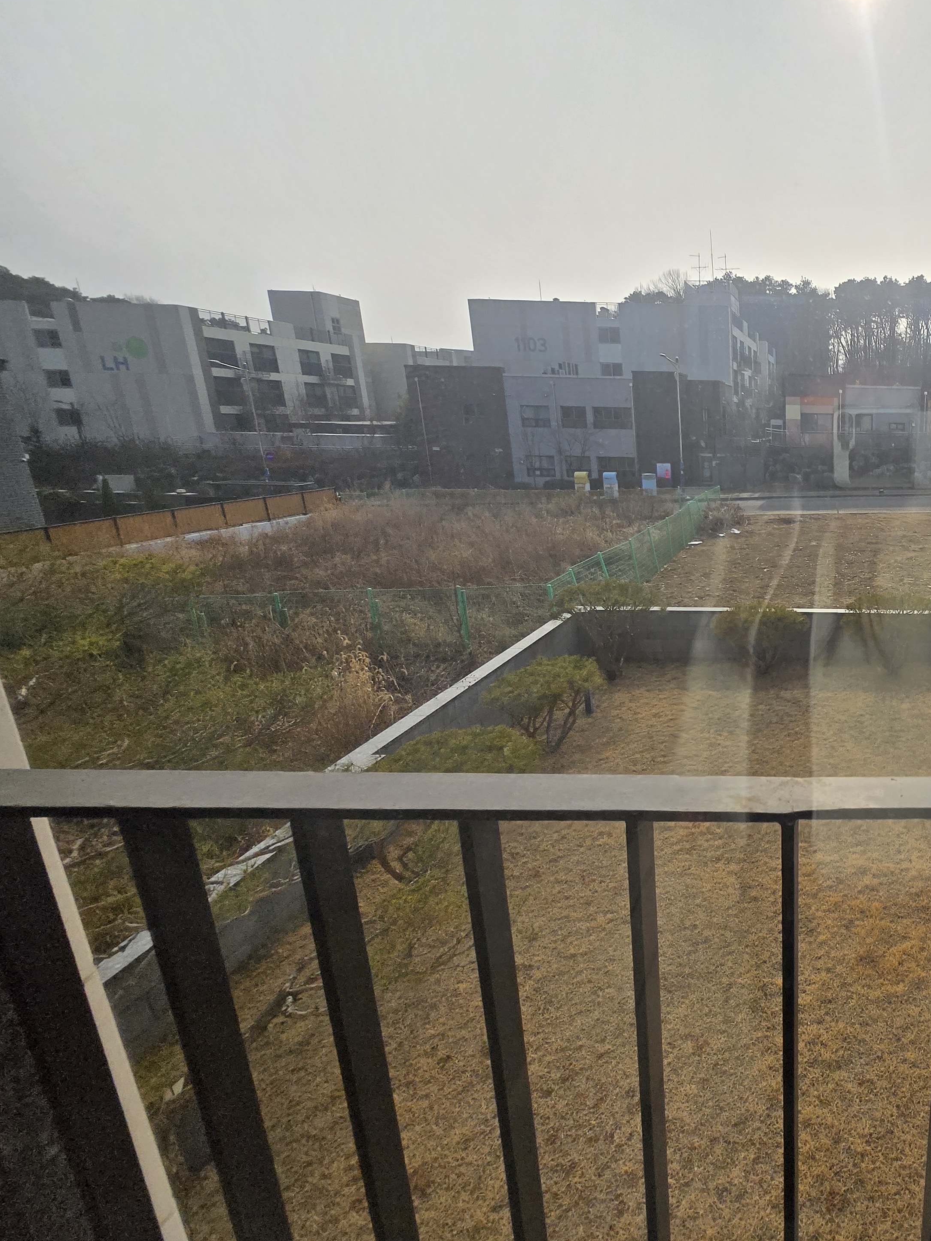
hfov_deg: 59.8
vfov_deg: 87.7
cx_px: 852
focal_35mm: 18
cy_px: 598
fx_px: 645
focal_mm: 1.7
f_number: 2.2
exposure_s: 1/2000
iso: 64
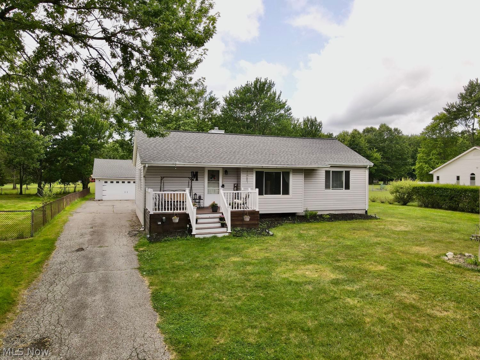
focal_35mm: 24
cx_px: 240
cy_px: 180
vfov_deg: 56.8
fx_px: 333
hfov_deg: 71.6
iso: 100
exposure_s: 1/25
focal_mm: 4.5
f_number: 2.8
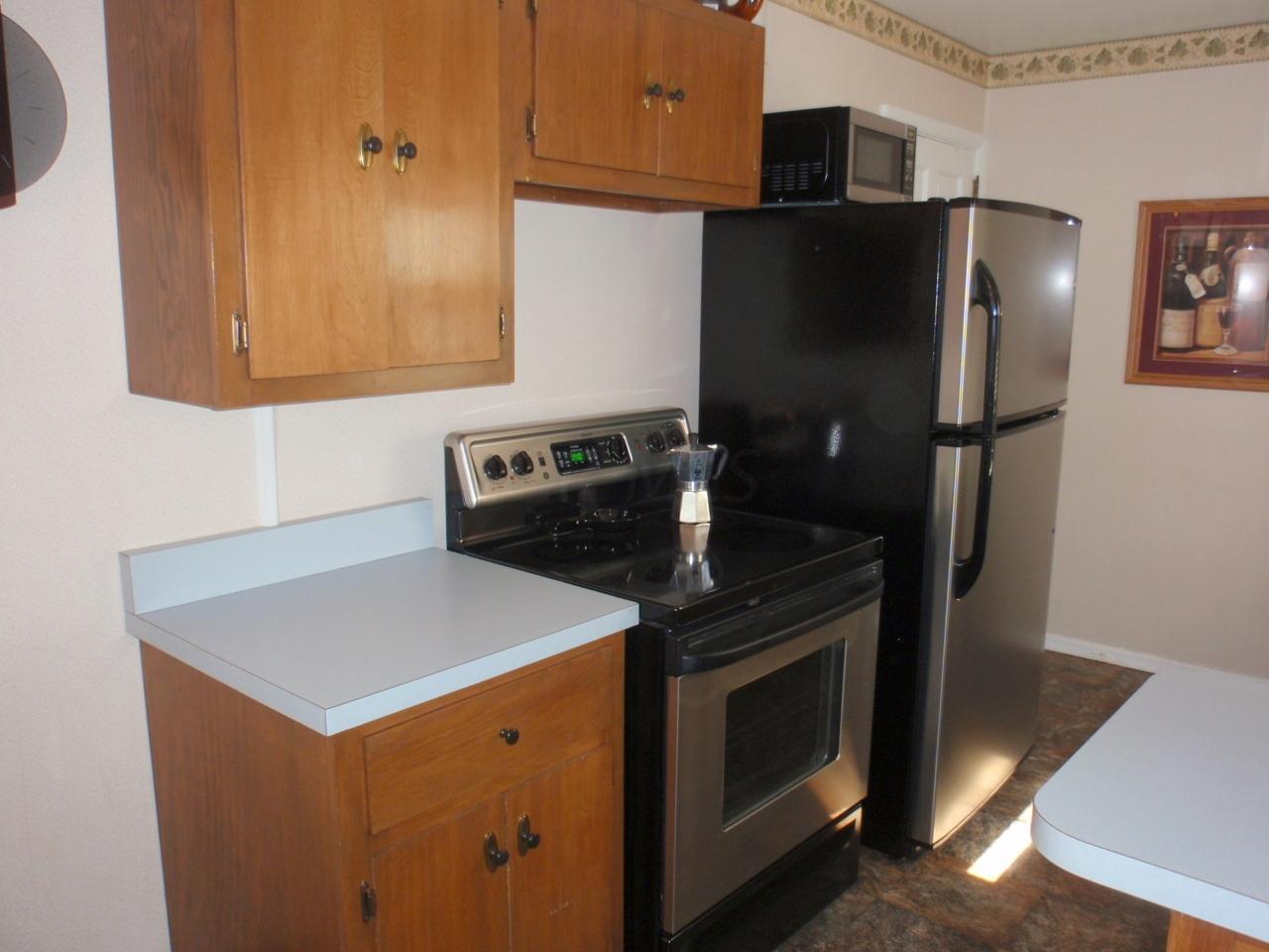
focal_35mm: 28
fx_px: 1026
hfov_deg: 63.4
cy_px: 476
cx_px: 634
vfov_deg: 49.7
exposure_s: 1/30
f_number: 3.2
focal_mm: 5
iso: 100
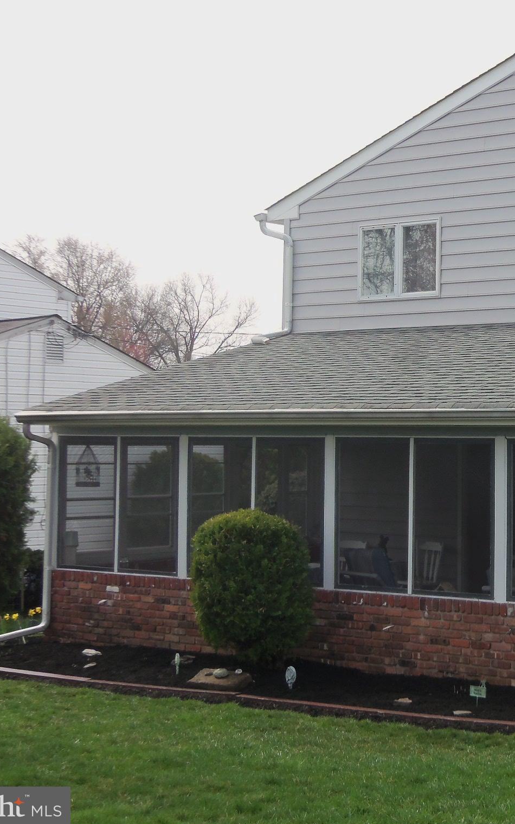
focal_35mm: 70
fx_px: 1572
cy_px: 415
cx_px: 490
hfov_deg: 18.2
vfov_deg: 29.4
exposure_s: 1/250
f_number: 4.6
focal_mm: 8.7
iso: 64
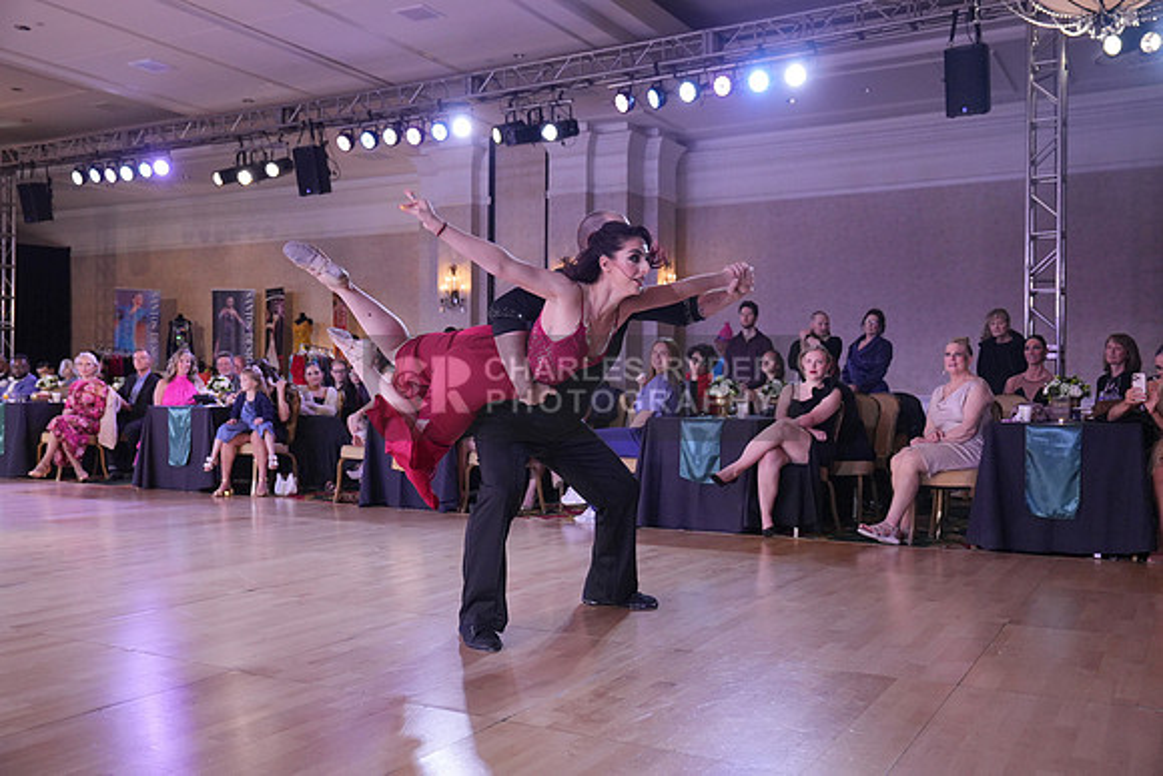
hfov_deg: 57.2
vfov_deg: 40.0
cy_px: 388
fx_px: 1066
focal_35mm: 33
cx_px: 582
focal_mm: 33
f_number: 4
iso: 3200
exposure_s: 1/500
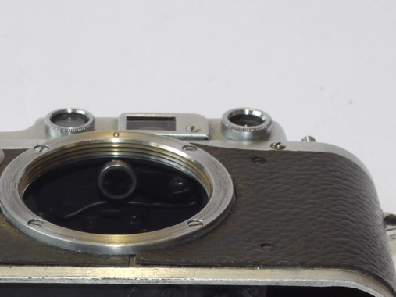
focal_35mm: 142
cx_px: 80
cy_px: 318
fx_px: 1624
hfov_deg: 13.8
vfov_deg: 10.3
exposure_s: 1/80
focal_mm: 30
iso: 800
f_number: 10
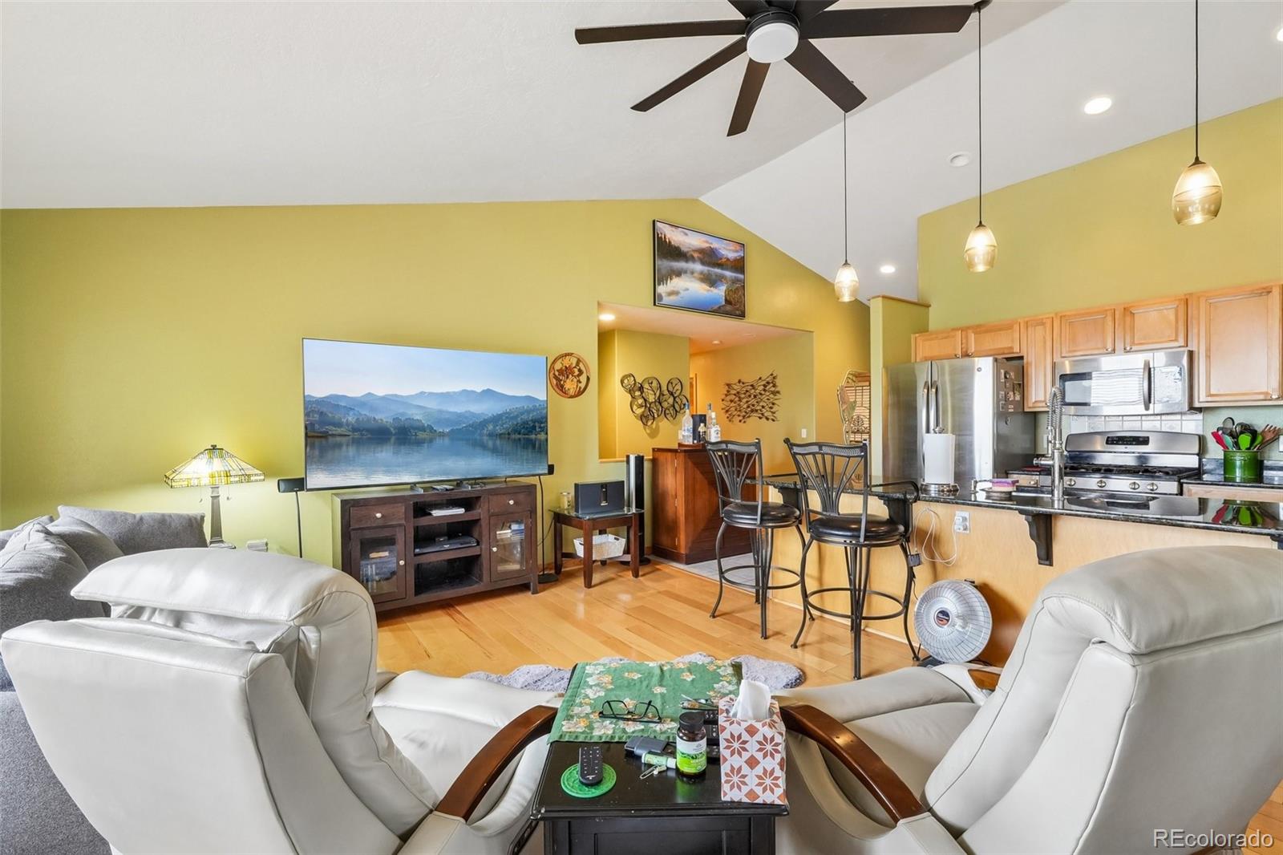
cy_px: 428
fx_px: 534
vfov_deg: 77.3
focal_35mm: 15
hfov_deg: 100.4
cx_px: 642
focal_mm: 10
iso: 800
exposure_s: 1/8
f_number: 8
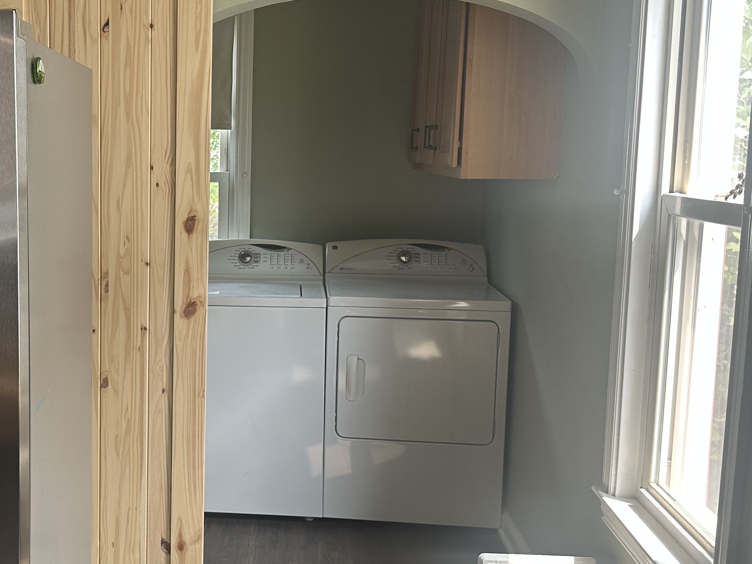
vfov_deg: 32.2
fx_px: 978
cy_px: 293
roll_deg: -2.0
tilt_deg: -8.2
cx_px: 181
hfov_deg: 40.8
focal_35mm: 45
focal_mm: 6.86
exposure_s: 1/121
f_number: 1.78
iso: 125
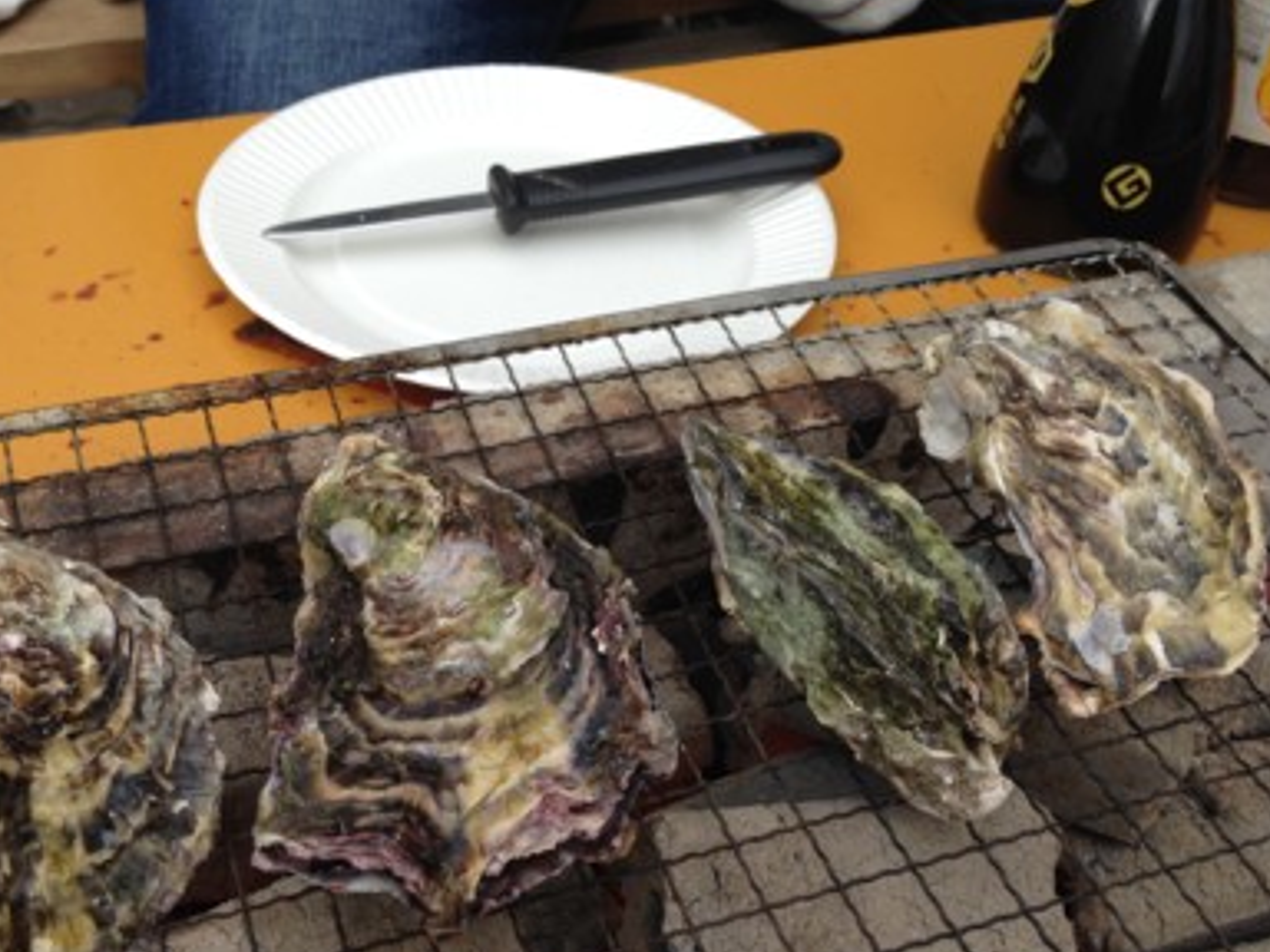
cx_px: 523
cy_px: 560
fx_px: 1578
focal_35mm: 43
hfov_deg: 43.7
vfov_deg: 33.5
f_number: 2.4
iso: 50
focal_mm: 4.12
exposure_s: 1/452
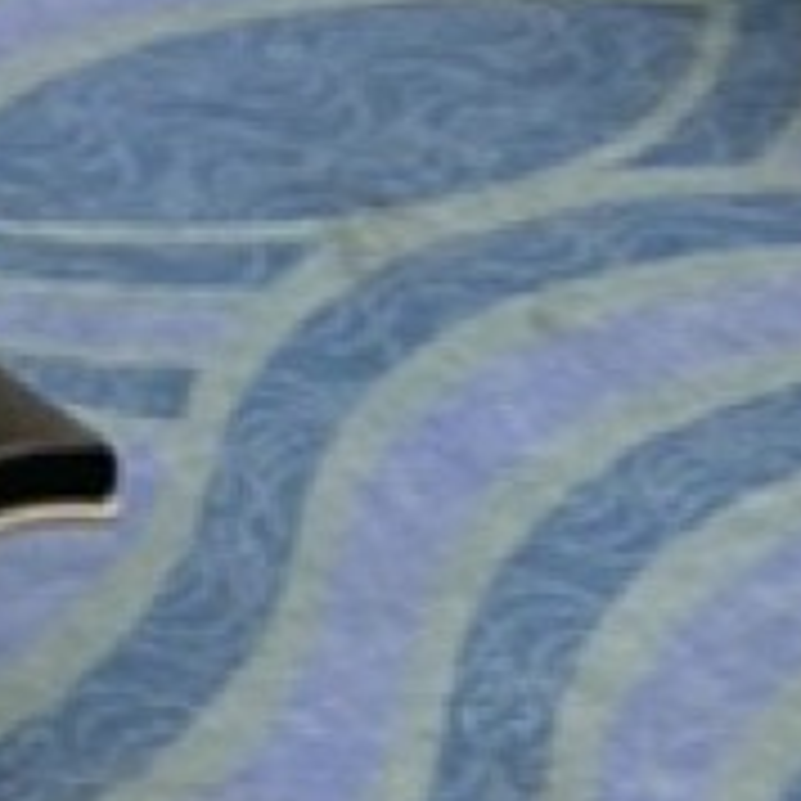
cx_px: -747
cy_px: -1881
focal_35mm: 206
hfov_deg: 8.1
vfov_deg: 7.2
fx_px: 5393
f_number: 1.5
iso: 160
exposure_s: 1/50
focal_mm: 5.7
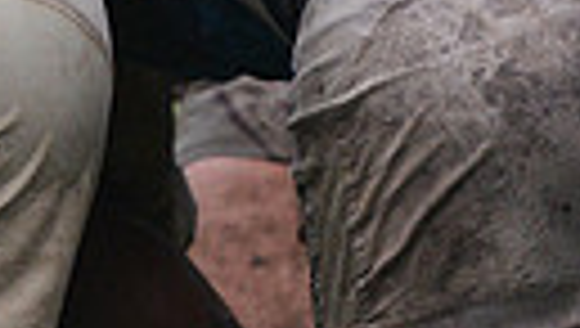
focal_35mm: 1222
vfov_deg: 1.0
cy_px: -312
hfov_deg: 1.8
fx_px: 18821
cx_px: 306
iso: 3200
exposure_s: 1/500
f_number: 4
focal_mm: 260
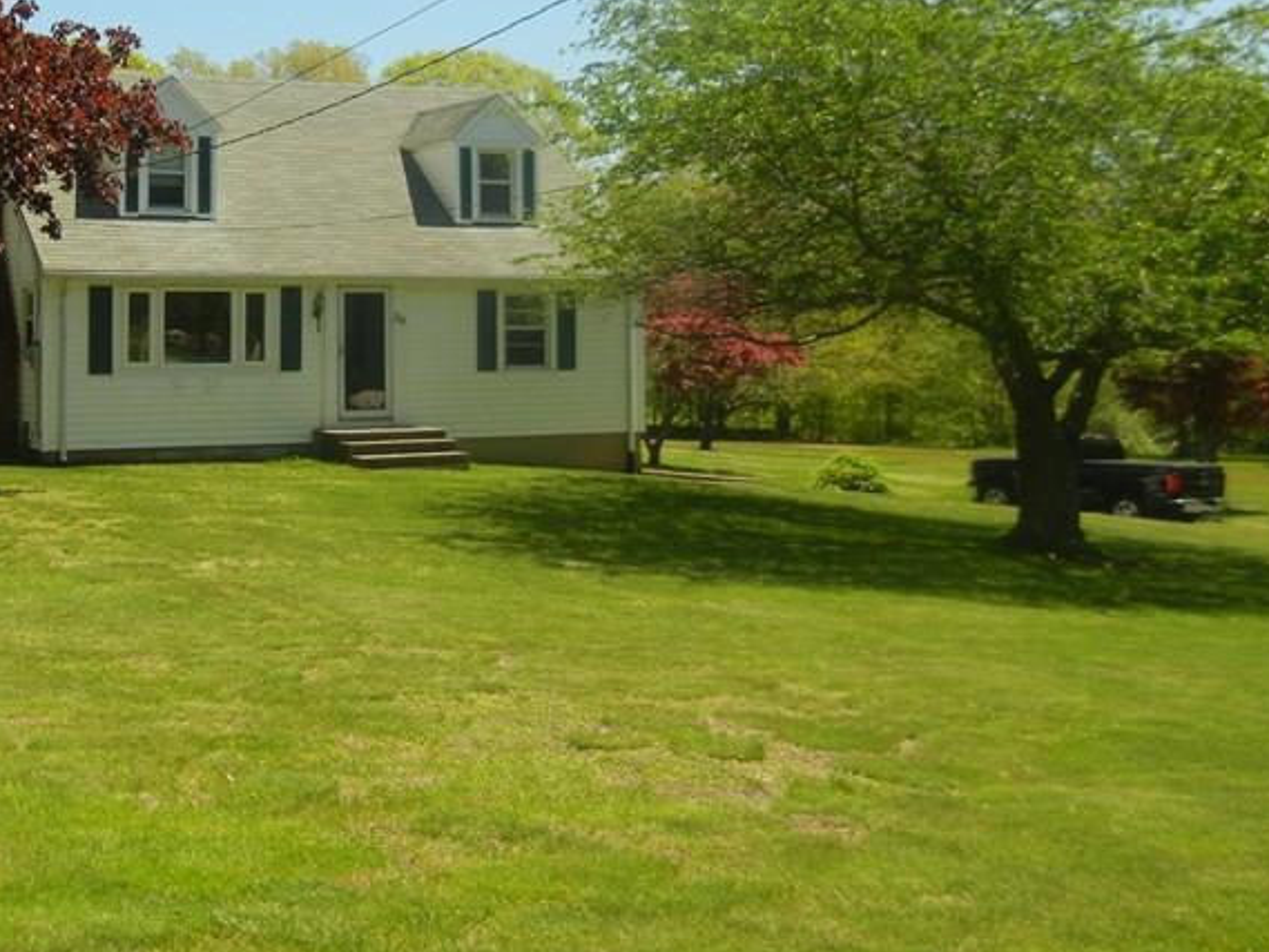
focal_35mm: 54
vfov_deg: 26.5
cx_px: 263
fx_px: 1980
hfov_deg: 34.5
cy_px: 190
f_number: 7
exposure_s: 1/471
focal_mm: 5.4
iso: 230
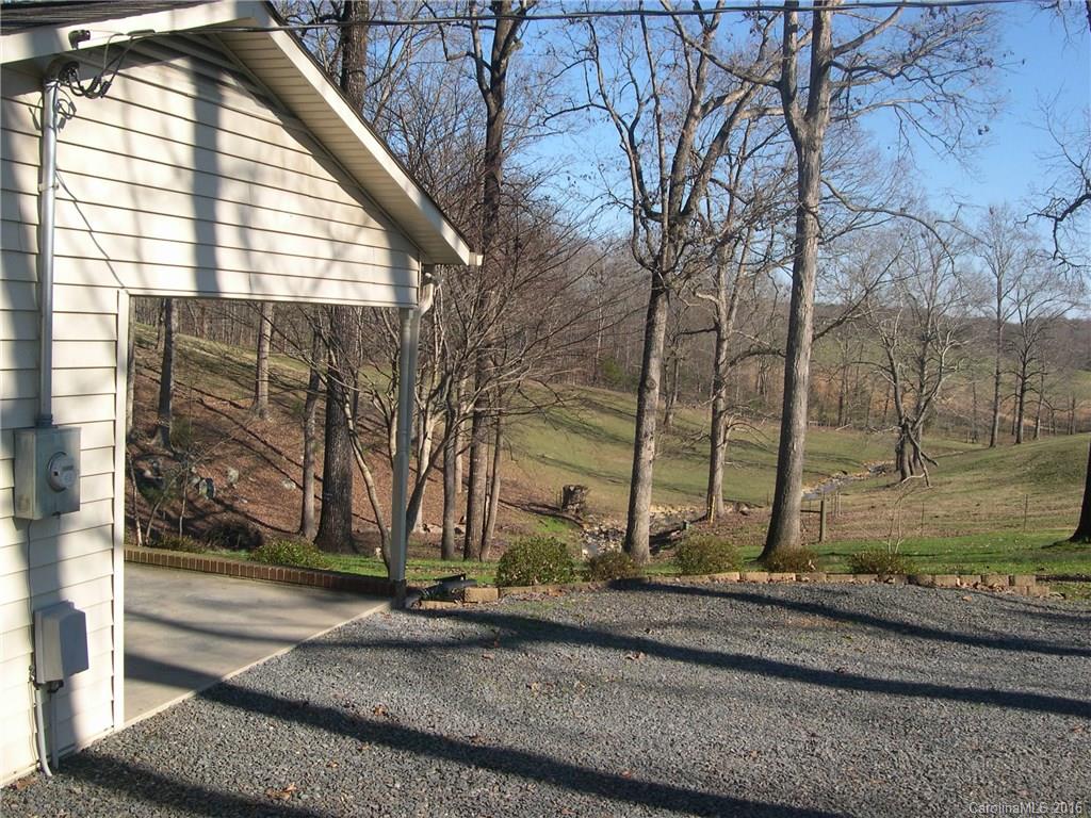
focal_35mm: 38
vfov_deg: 37.7
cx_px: 546
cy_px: 409
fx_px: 1198
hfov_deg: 49.0
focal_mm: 8
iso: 100
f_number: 7.6
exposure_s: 1/125
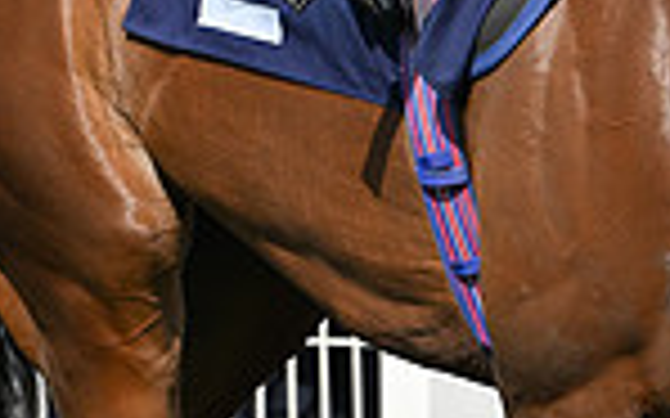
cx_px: 674
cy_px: -434
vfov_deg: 1.9
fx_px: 12339
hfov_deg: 3.1
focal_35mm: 676
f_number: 5.6
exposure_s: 1/3200
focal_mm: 170
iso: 500
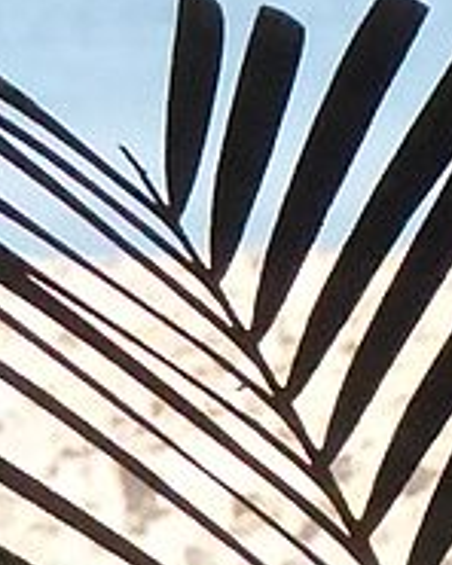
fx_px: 7843
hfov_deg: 3.3
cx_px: 492
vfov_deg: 4.1
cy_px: 1078
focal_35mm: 469
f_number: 5
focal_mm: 13.2
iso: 2500
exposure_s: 1/2000
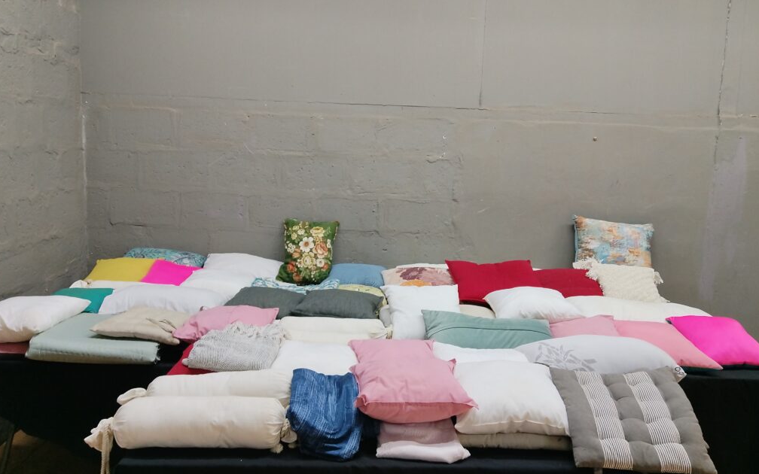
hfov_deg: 66.5
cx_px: 376
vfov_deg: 44.5
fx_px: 579
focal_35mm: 28
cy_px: 215
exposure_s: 1/25
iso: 246
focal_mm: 4.25
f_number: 1.8
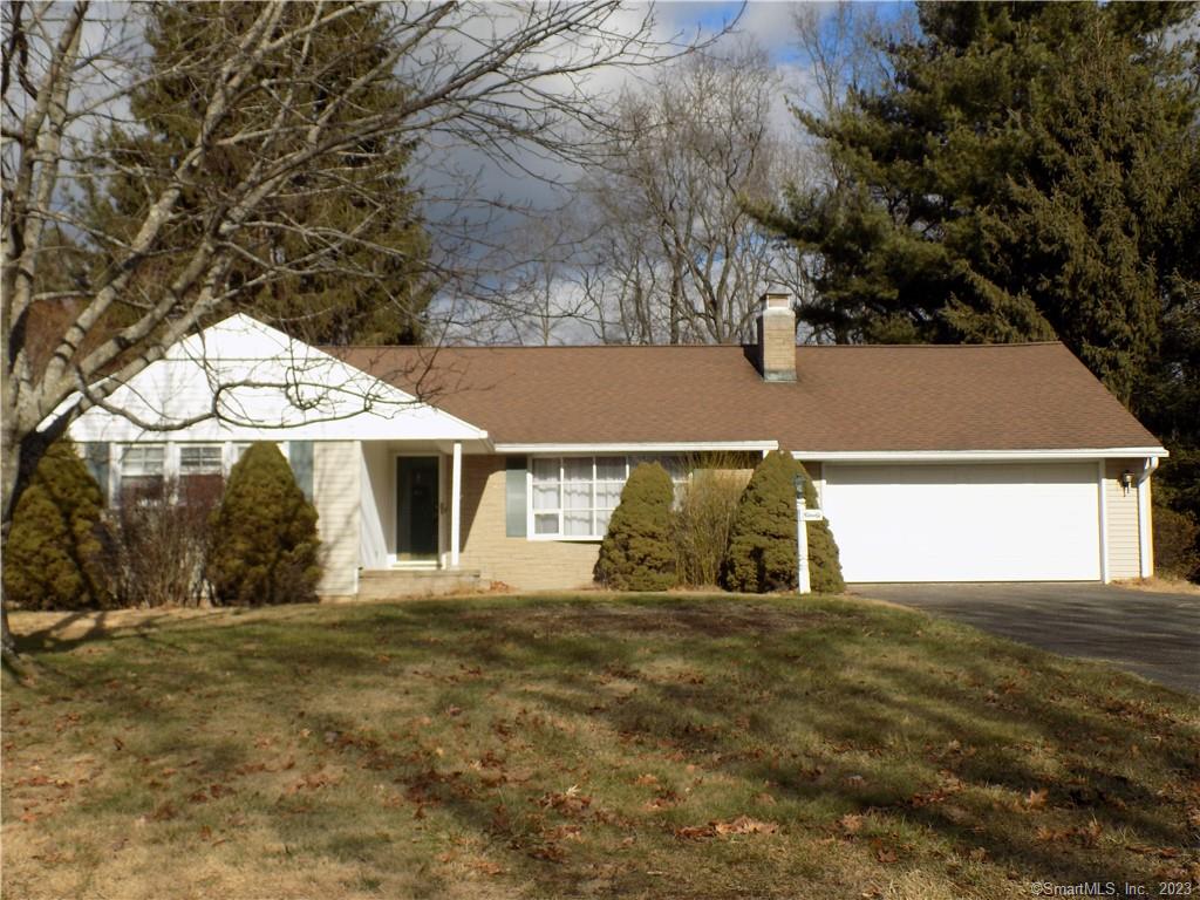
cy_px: 450
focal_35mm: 41
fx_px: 1421
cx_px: 600
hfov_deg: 45.8
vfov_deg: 35.1
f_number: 3.6
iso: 80
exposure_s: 1/1000
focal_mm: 7.3
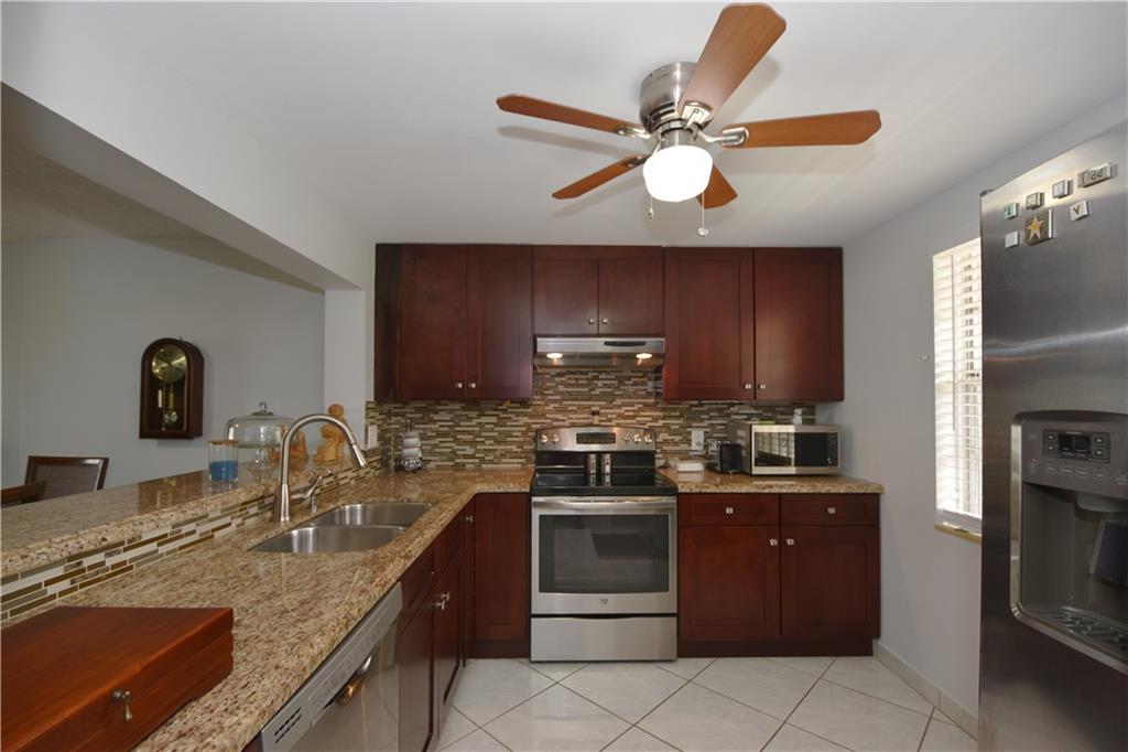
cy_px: 376
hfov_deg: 100.4
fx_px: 470
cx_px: 564
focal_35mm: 15
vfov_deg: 77.3
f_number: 5
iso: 200
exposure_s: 1/60
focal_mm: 10
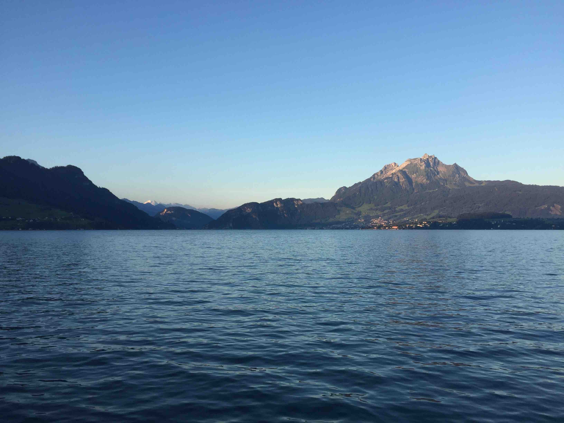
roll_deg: -0.1
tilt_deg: +1.5
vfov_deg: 48.2
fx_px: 472
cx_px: 282
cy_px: 212
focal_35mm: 29
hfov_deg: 61.7
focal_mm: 4.15
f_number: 2.2
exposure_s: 1/659
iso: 32
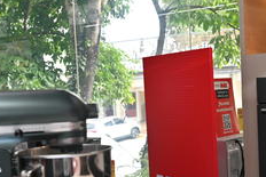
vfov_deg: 18.8
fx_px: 533
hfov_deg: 27.7
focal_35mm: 72
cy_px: 131
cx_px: 196
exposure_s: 1/100
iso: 200
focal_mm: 33.5
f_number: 5
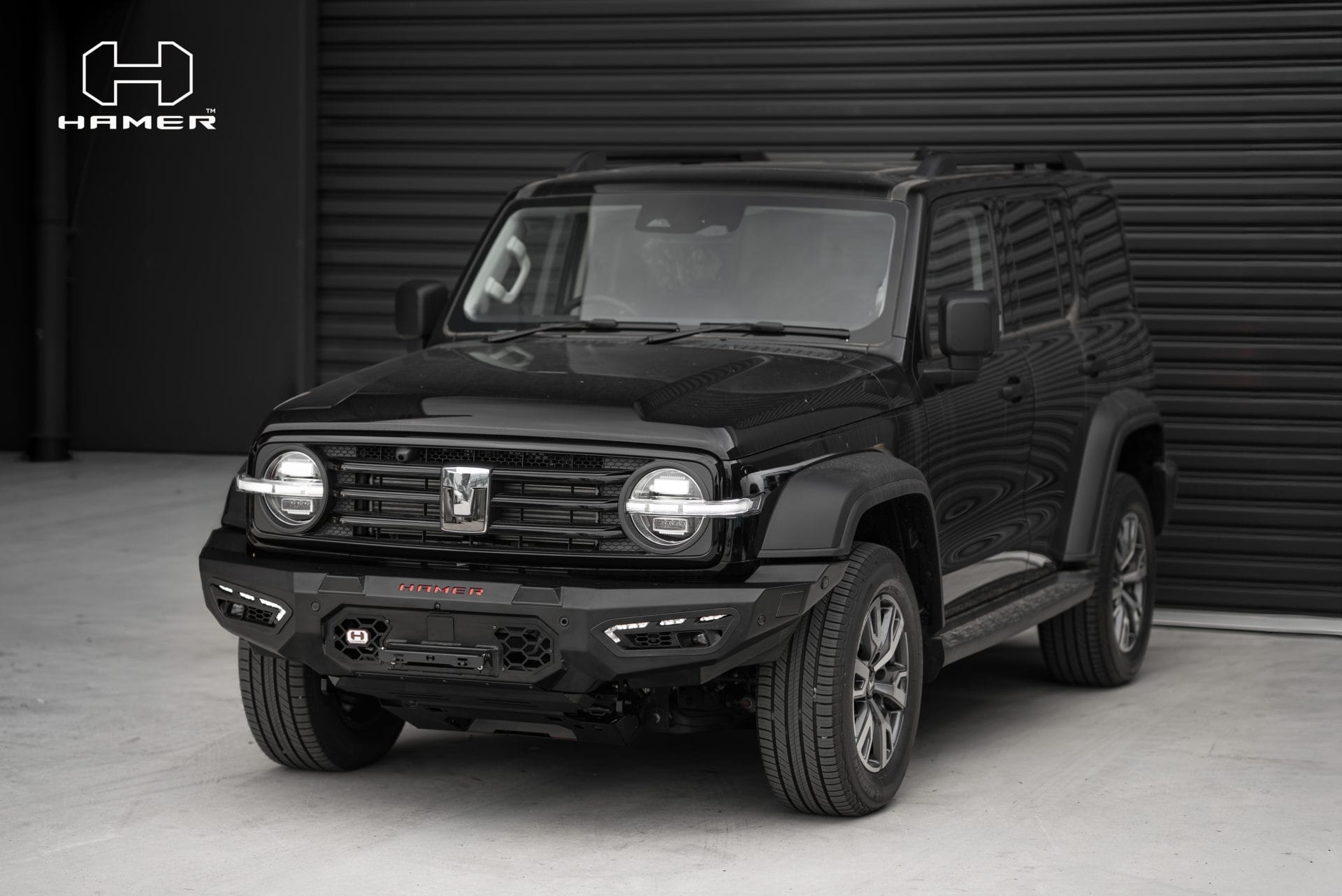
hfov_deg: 23.9
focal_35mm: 85
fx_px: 3170
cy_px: 448
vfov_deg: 16.1
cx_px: 671
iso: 160
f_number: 1.8
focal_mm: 85
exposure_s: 1/160
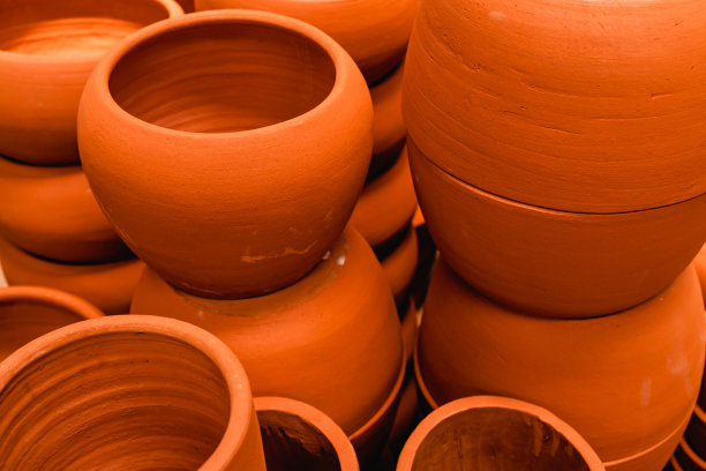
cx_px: 353
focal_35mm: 50
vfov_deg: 27.0
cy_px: 236
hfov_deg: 39.6
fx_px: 980
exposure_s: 1/250
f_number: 5.6
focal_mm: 50
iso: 400
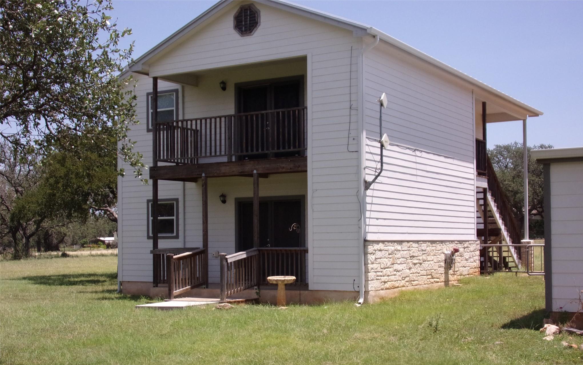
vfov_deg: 26.3
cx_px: 293
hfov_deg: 41.1
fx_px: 779
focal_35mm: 49
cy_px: 220
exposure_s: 1/680
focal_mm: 8.3
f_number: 4.1
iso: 80
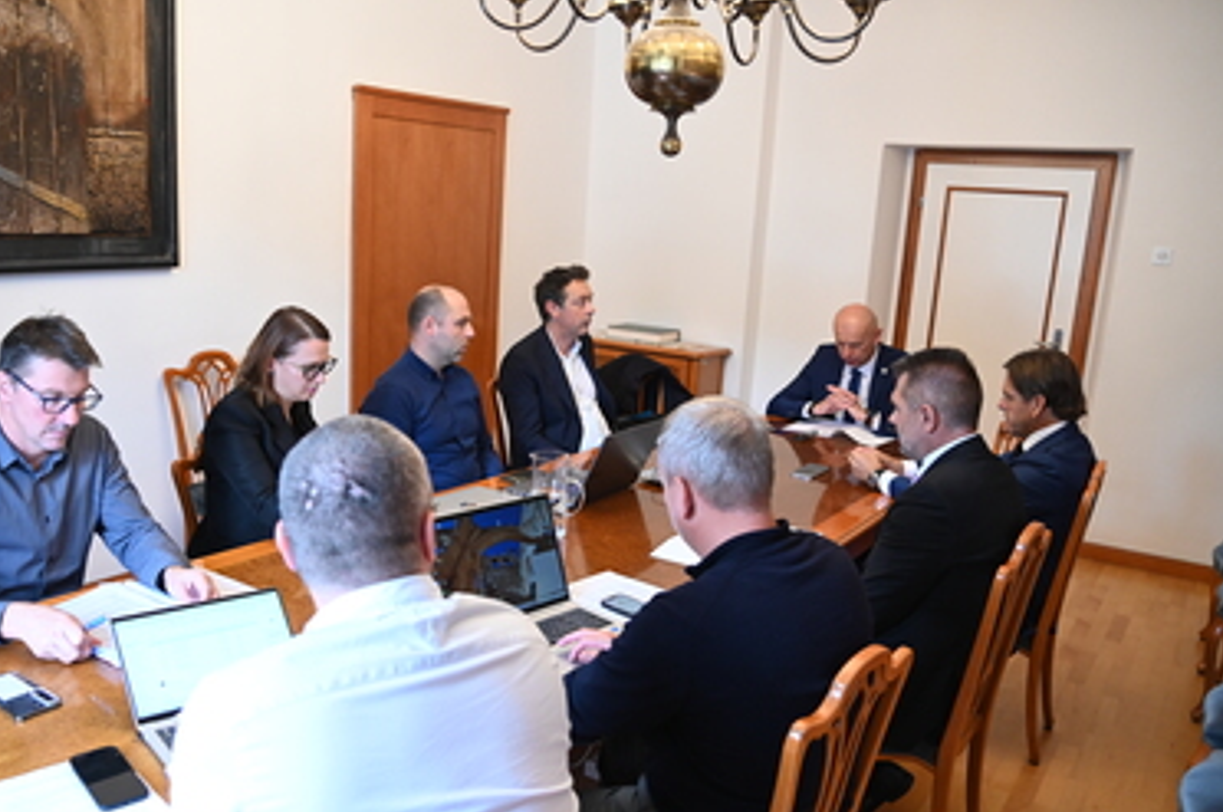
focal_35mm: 29
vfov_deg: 44.8
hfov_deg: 63.5
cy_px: 442
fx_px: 984
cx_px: 536
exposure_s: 1/160
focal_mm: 24
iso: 2500
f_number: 4
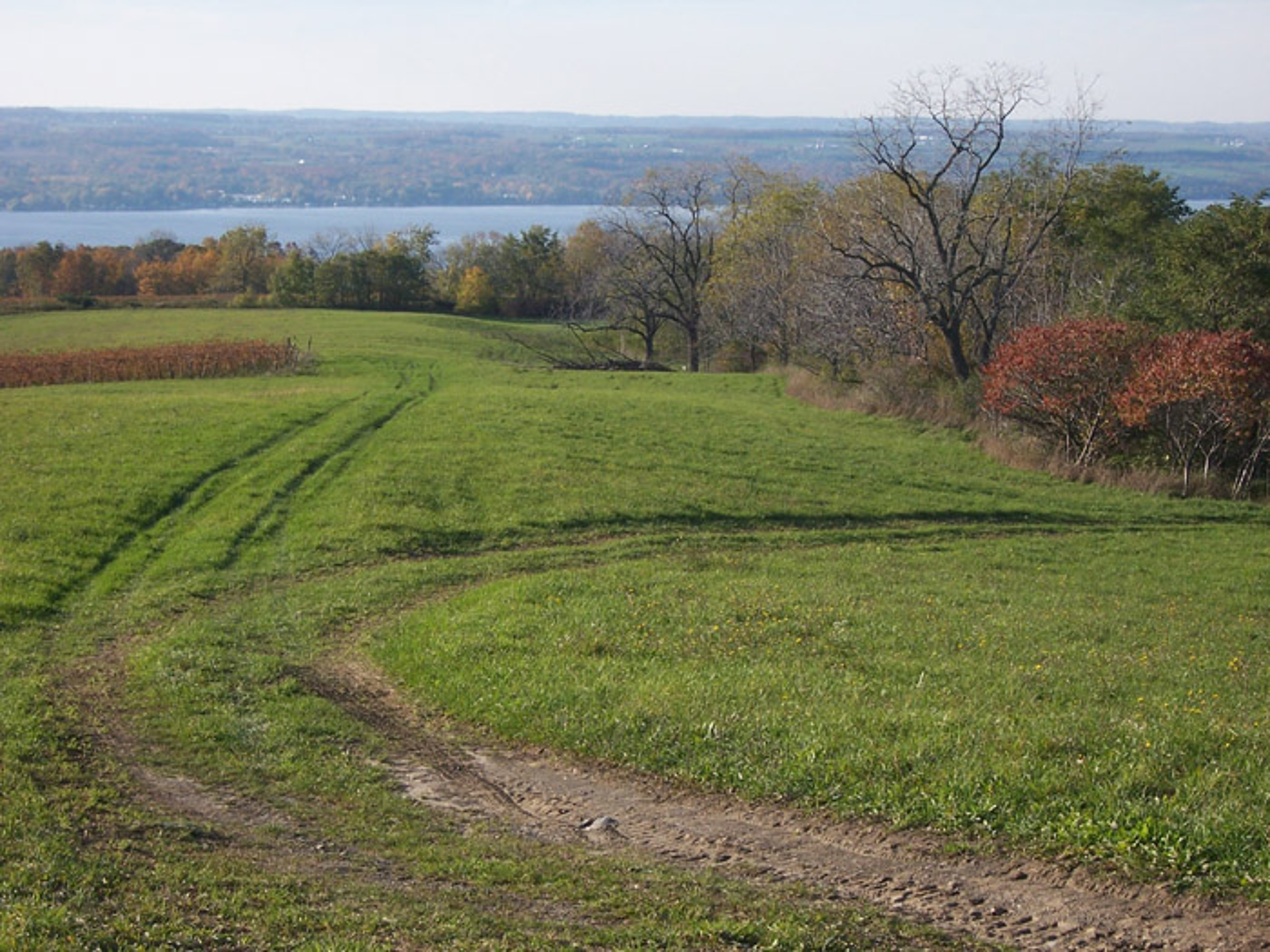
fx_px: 3265
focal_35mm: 89
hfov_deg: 22.0
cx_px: 635
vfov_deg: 16.6
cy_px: 476
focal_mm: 14.8
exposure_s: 1/250
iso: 80
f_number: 5.6
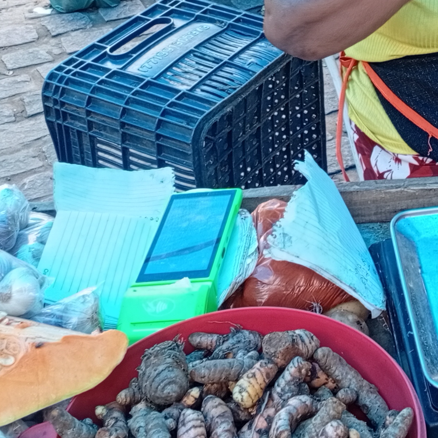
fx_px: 1131
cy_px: -11
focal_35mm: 79
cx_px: 426
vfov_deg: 21.1
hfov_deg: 21.2
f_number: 1.8
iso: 85
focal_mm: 3.98
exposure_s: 1/60
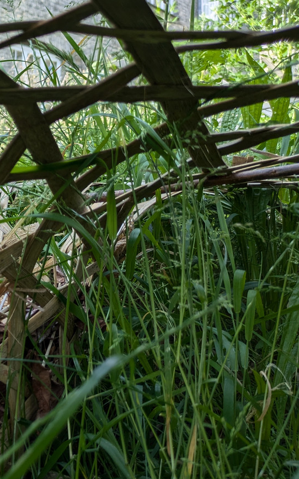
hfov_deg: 21.3
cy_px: 270
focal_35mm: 52
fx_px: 678
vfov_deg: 38.8
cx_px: -138
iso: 39
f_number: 1.89
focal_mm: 5.43
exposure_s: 1/421
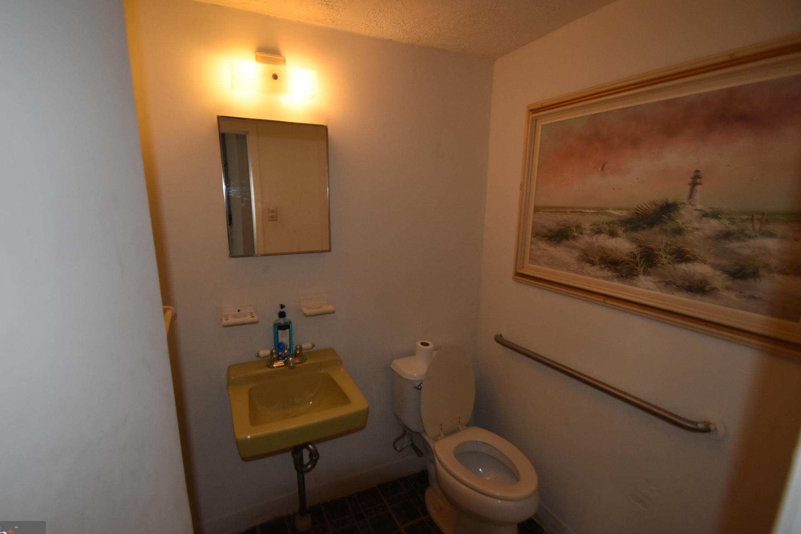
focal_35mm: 16
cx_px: 380
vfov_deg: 73.7
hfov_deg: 96.7
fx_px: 356
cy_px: 267
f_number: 3.5
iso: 1250
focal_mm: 10
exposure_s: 1/60
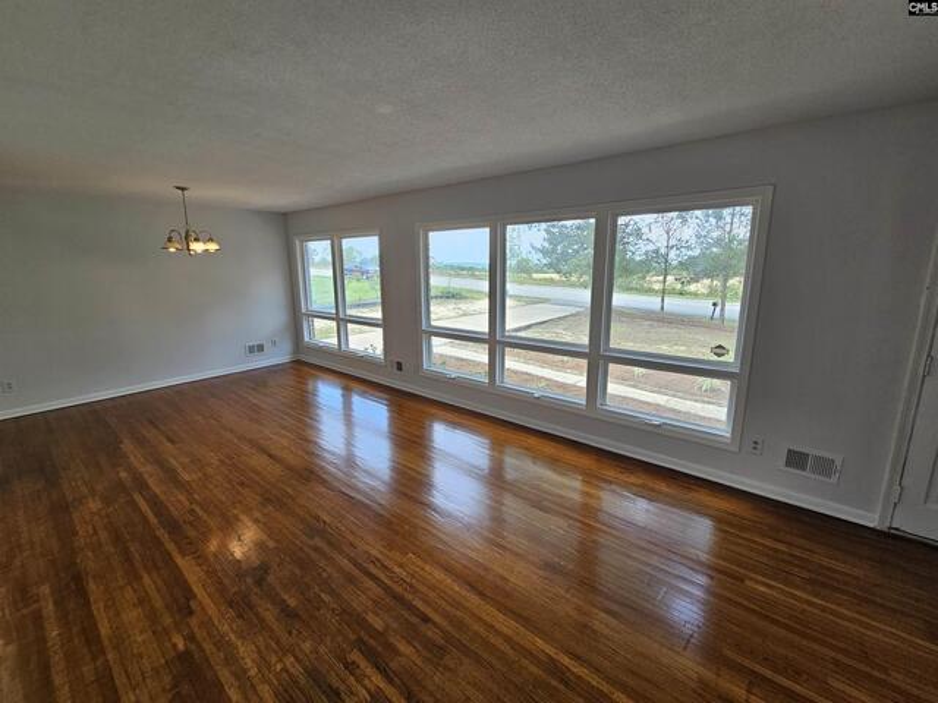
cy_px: 352
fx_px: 352
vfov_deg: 89.9
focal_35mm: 13
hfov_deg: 106.2
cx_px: 469
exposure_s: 1/163
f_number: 2.2
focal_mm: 2.2
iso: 50
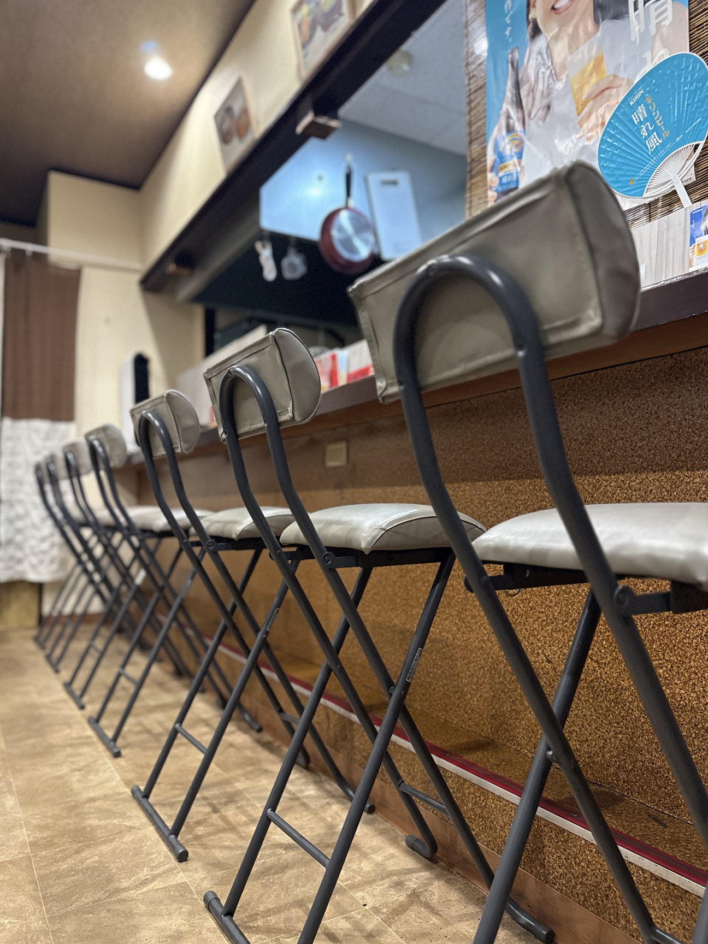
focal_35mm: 25
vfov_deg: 69.4
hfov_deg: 54.9
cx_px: 342
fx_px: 682
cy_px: 489
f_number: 1.78
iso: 800
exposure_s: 1/52
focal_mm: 6.76
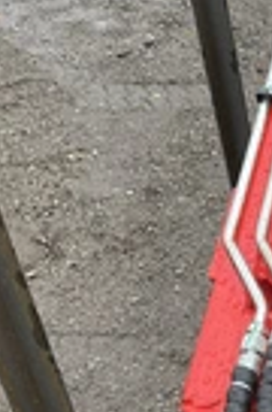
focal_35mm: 89
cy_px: 297
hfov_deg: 13.4
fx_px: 1014
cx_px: 523
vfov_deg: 22.7
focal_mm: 3
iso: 20
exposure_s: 1/122
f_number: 1.8
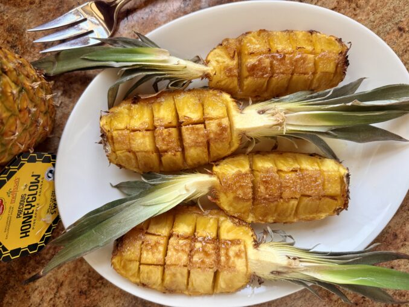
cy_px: 154
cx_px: 204
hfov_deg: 71.6
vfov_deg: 56.8
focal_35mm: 24
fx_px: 284
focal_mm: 6.76
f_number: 1.78
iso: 200
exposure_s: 1/120
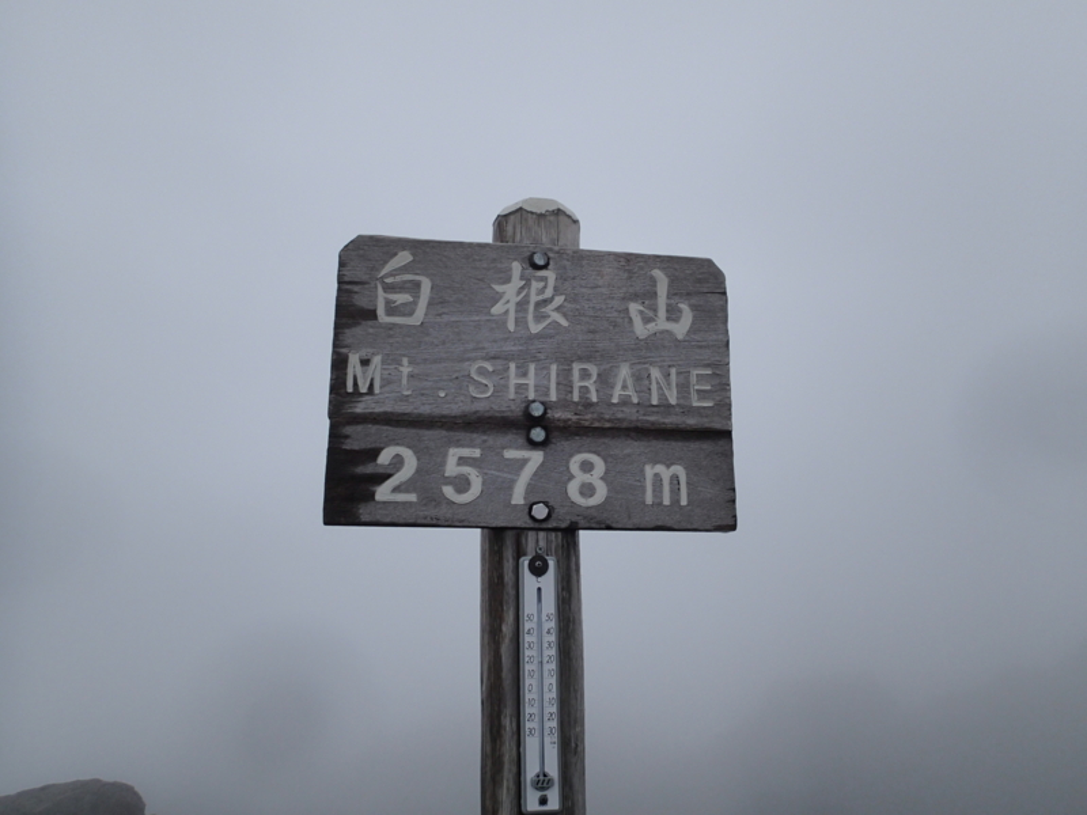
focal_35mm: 25
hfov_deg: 69.4
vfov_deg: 54.9
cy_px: 408
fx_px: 785
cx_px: 544
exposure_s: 1/500
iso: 100
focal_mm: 4.5
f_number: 8
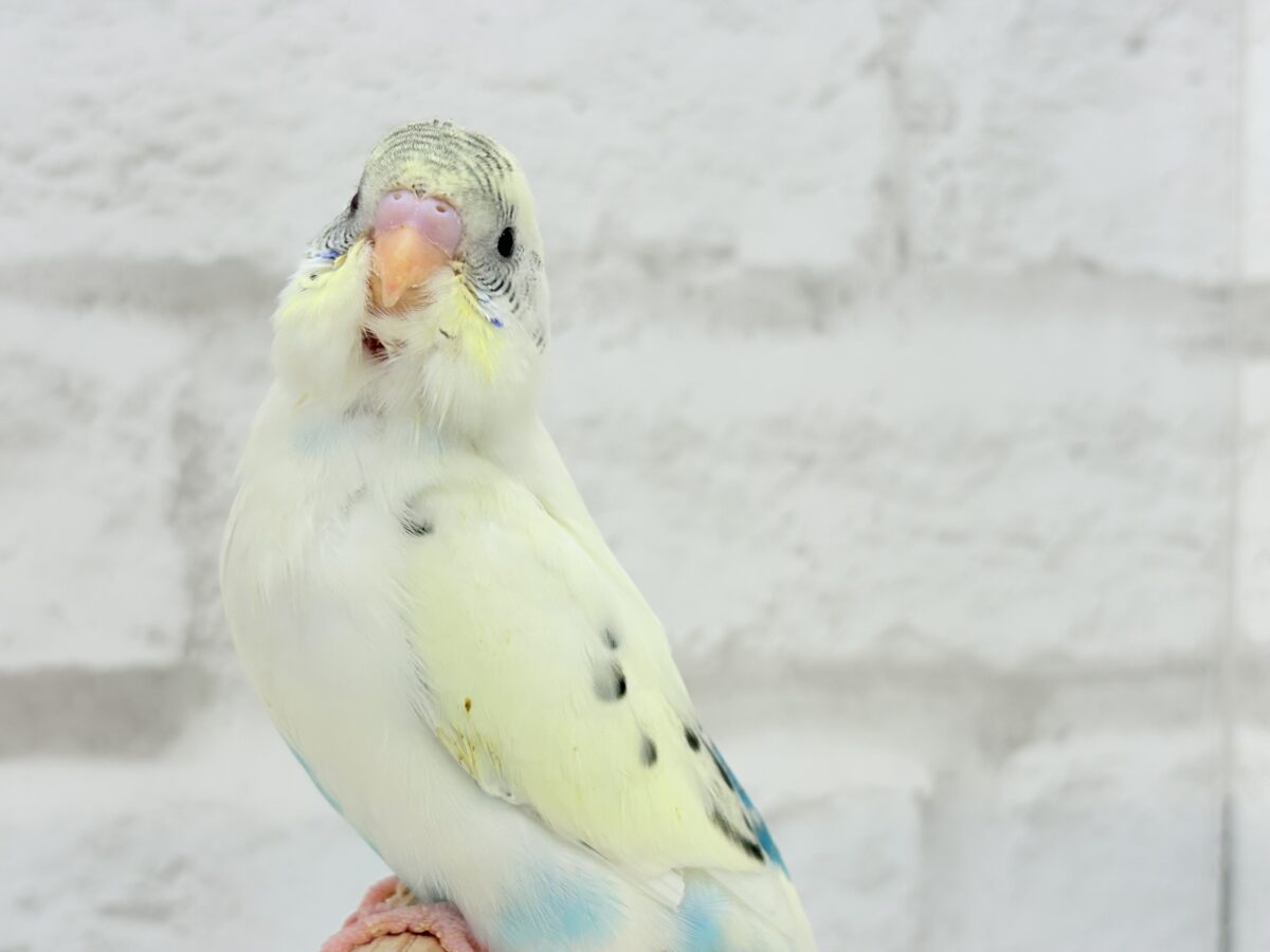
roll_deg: +0.7
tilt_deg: -0.3
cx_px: 635
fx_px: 1908
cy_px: 476
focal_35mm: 52
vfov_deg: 28.0
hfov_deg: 36.8
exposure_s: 1/100
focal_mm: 5.96
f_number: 1.6
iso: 50
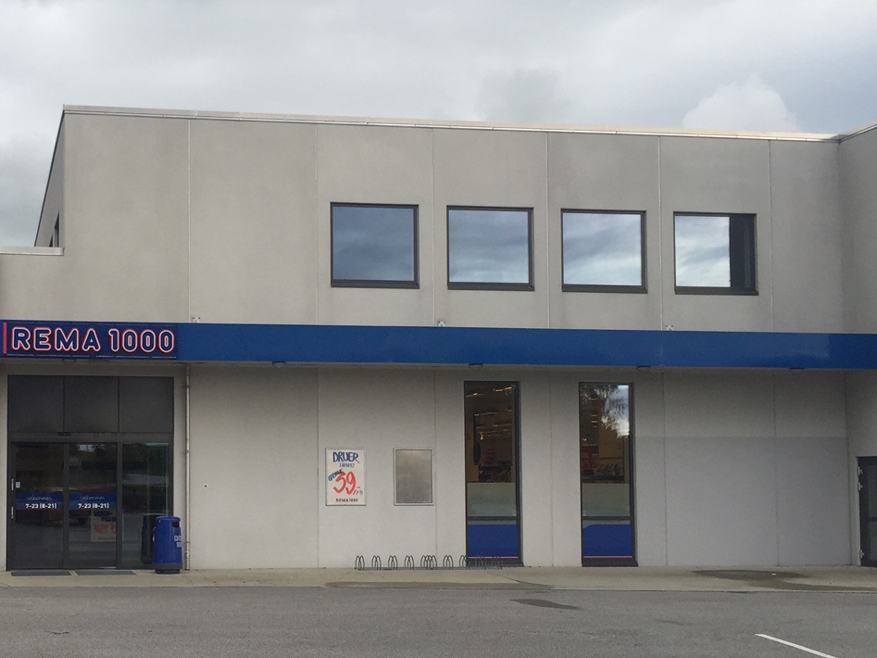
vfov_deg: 29.0
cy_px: 416
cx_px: 174
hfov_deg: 36.9
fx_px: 1267
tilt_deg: +2.4
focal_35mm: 50
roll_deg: -1.1
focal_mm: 4.15
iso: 32
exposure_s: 1/412
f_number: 2.2
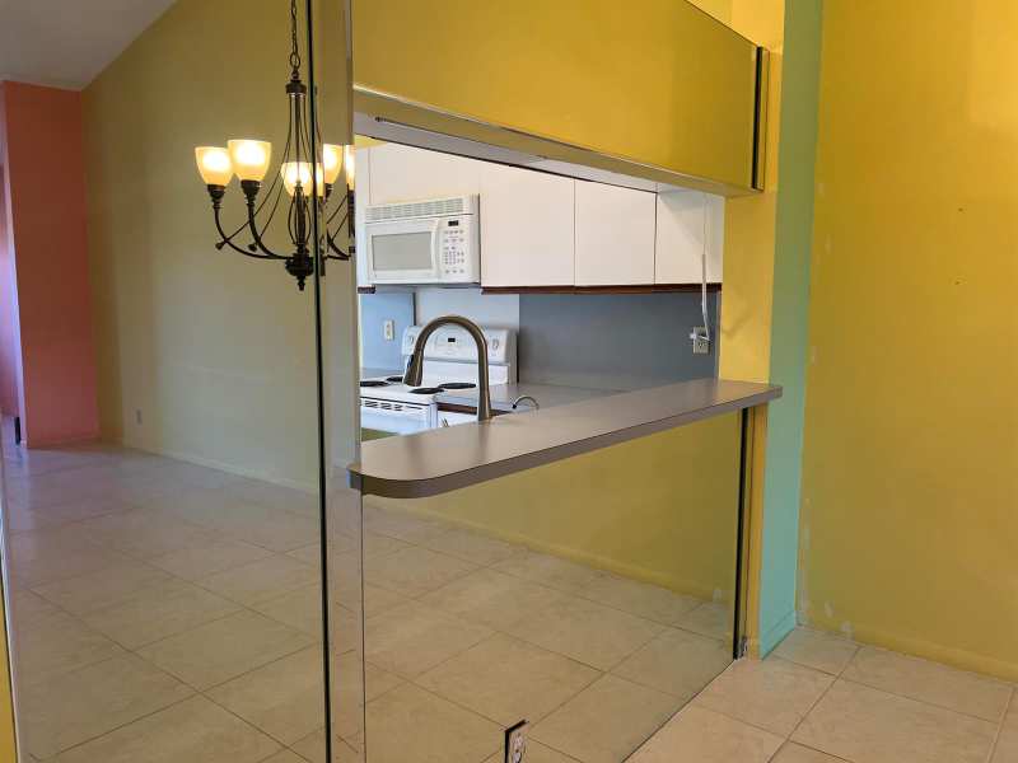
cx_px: 509
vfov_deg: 53.1
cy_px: 382
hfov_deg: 67.3
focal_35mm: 26
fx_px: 765
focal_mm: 5.7
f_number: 1.5
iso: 100
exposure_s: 1/120
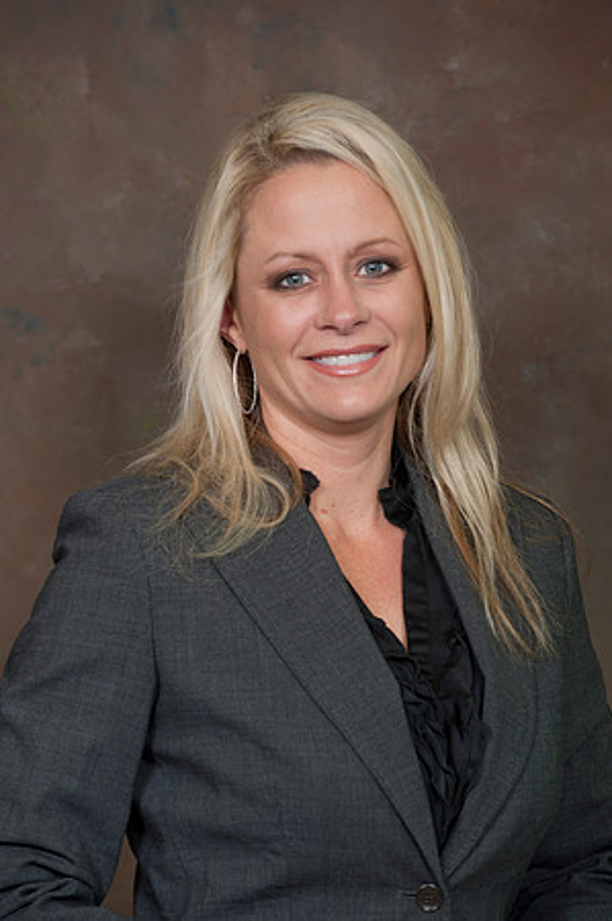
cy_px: 460
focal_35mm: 180
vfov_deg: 11.4
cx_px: 306
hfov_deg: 7.6
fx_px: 4600
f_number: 5.6
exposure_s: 1/125
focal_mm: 180
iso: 320
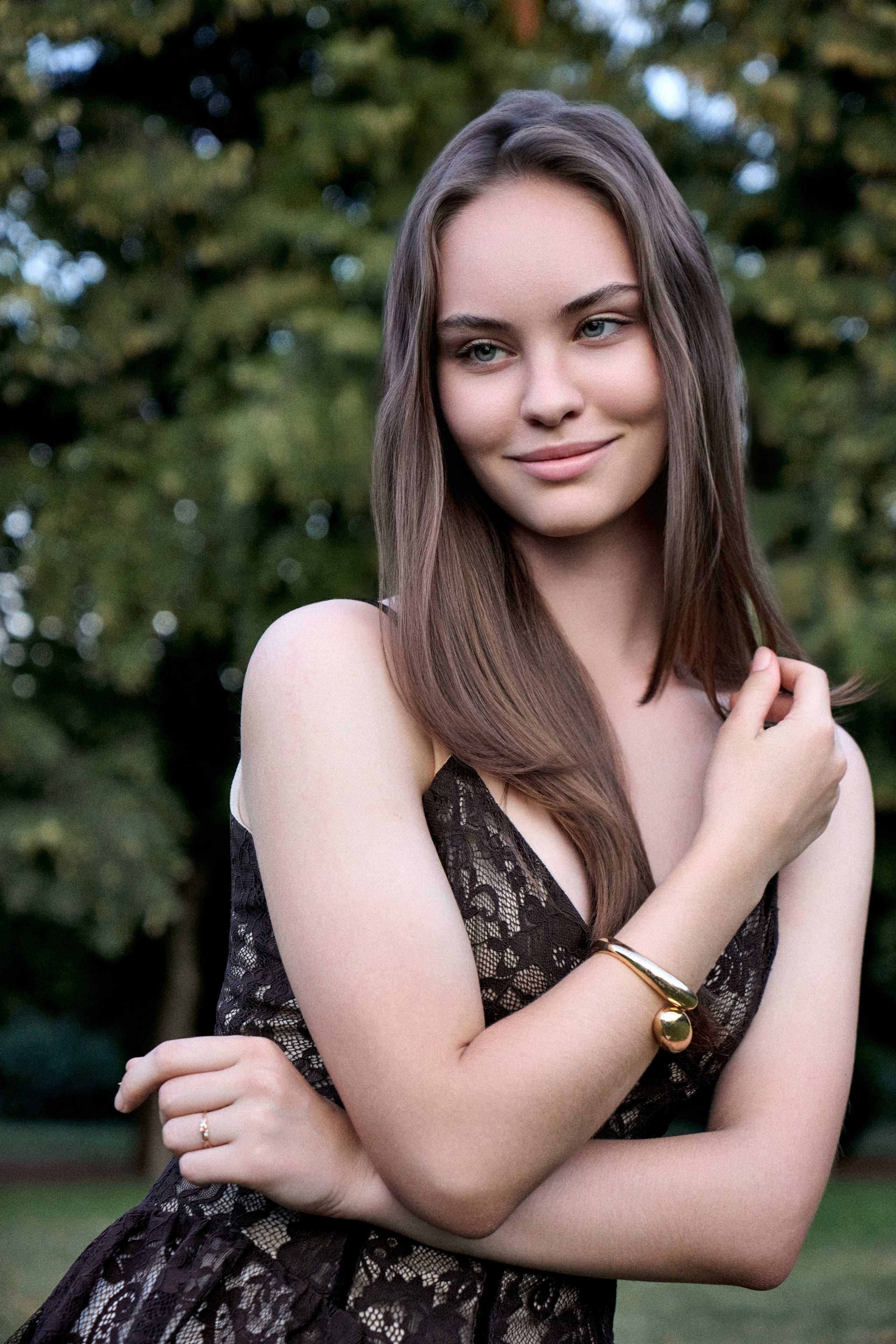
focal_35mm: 70
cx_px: 448
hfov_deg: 19.5
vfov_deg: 28.8
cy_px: 672
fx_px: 2613
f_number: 5
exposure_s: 1/125
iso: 125
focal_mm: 70
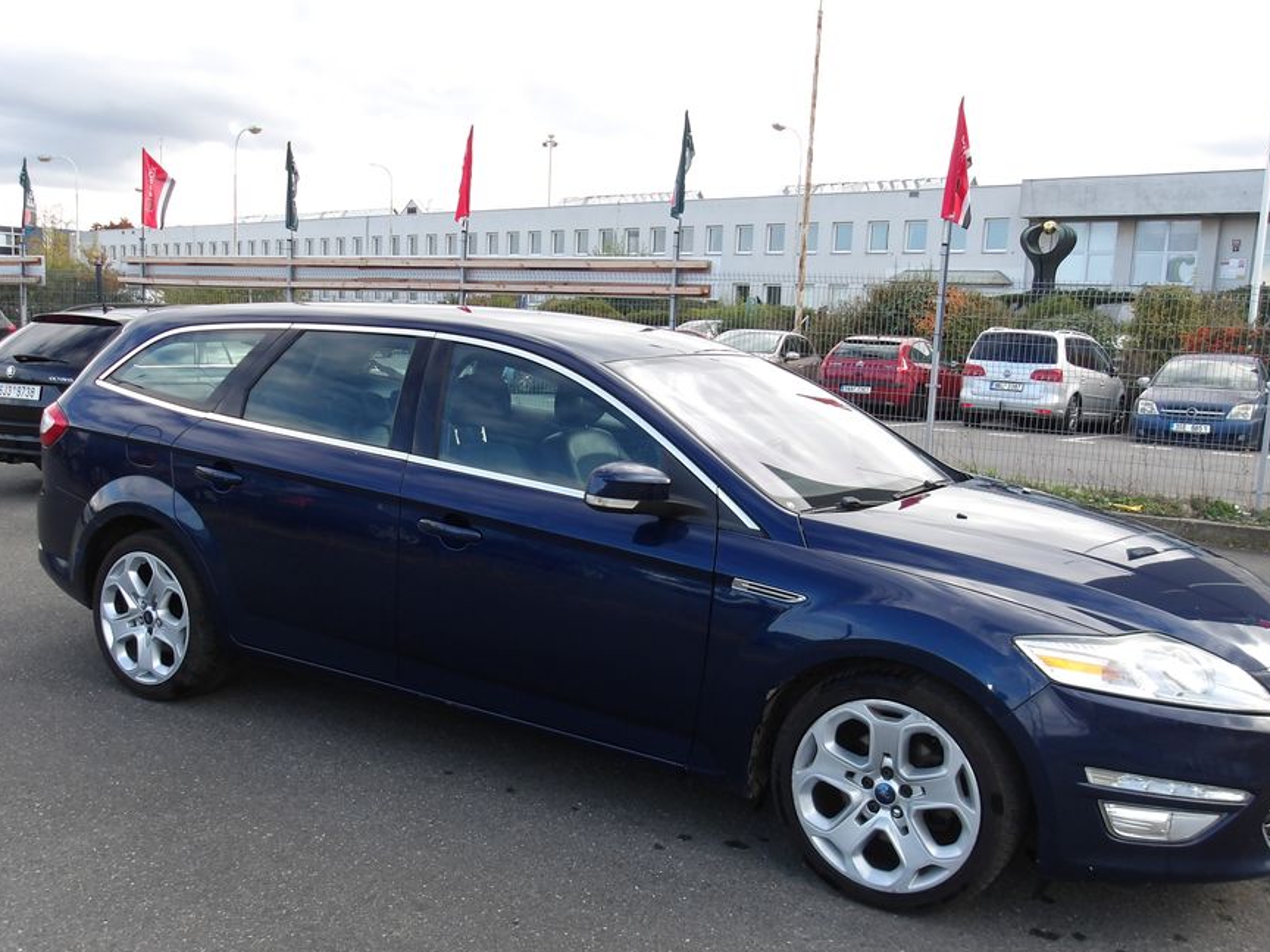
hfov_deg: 56.8
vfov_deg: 44.1
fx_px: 1174
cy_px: 516
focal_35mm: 32
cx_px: 628
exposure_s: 1/323
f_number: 3
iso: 100
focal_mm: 4.9
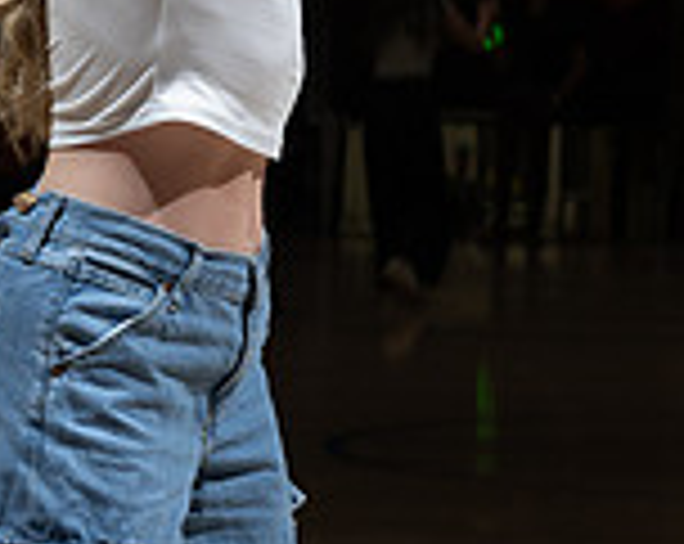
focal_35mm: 241
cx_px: 367
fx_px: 4869
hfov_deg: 8.0
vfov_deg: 6.4
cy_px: -155
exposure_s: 1/60
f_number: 6.3
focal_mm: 60
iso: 100
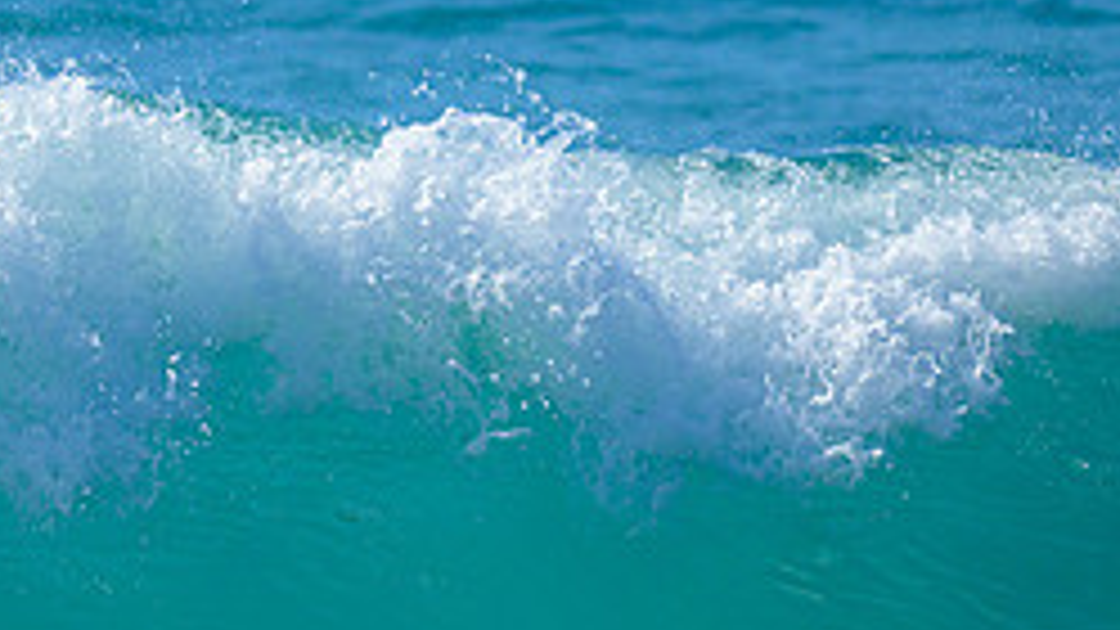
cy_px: 638
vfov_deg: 0.5
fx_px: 79730
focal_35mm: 2685
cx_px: -129
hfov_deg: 0.8
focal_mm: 800
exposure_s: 1/3200
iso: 400
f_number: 6.3
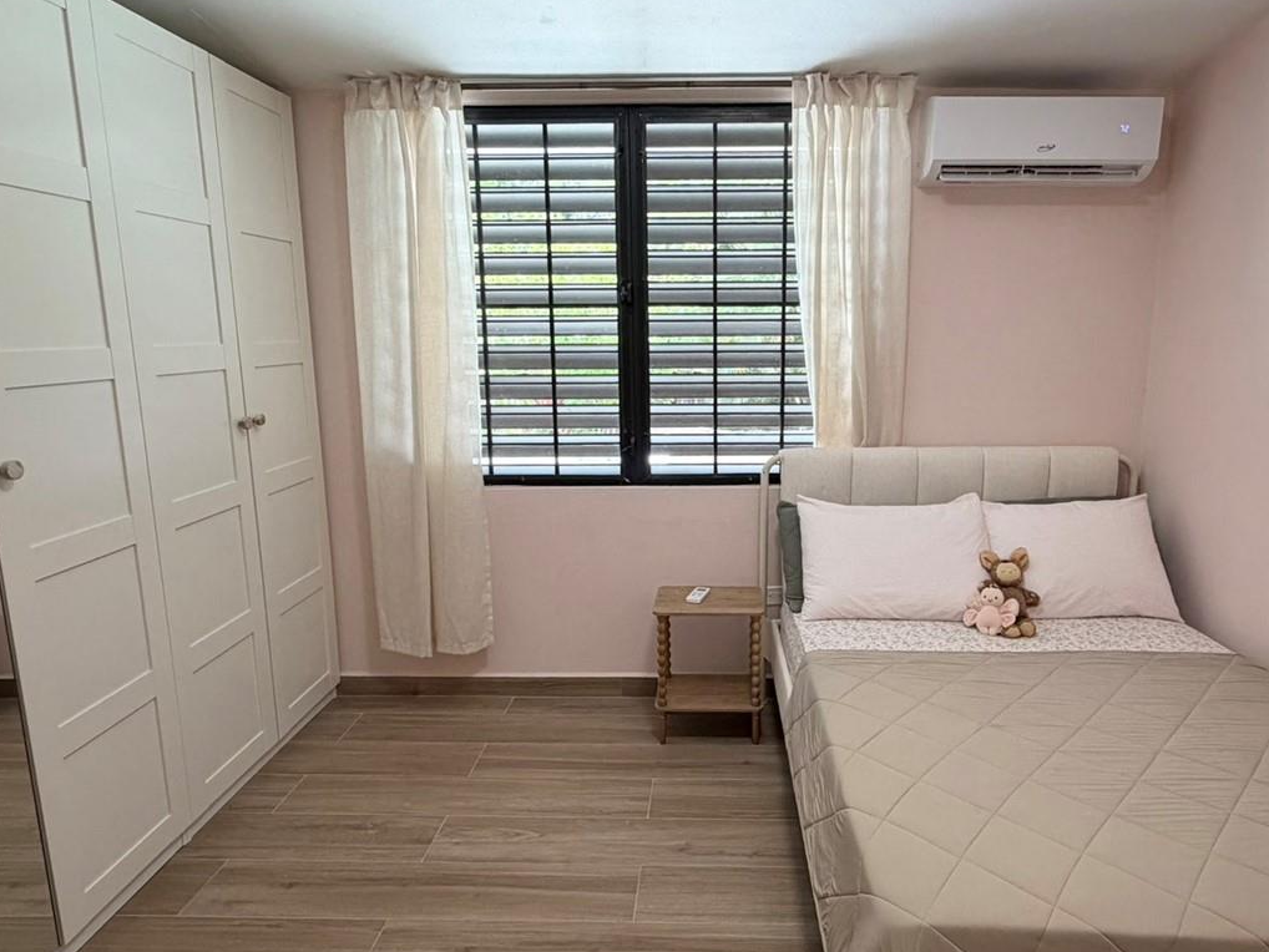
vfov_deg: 61.1
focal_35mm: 22
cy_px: 476
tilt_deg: -9.6
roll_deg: +0.3
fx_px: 807
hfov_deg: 76.1
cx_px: 712
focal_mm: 2.22
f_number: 2.2
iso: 200
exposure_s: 1/120
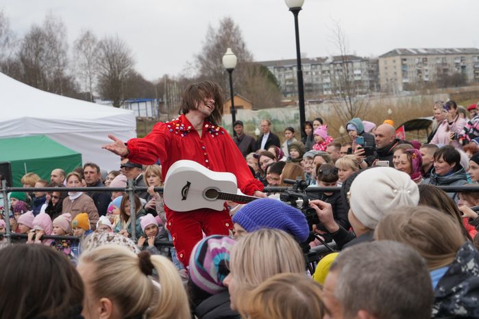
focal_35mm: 70
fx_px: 931
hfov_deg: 28.8
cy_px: 160
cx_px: 240
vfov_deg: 19.5
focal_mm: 70
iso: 800
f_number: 8
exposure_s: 1/500
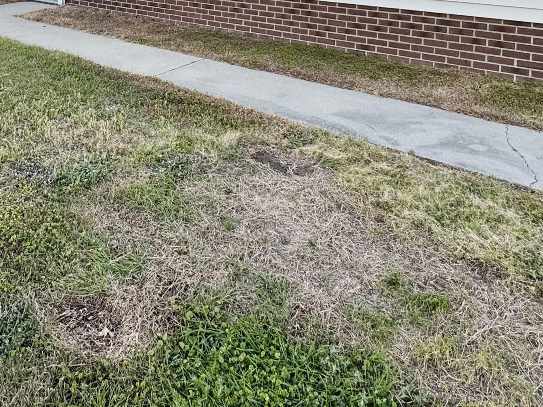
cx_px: 174
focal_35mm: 33
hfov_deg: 54.1
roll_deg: -1.4
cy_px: -50
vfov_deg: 35.9
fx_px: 518
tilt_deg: -1.9
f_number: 2.2
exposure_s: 1/320
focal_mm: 2.22
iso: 40
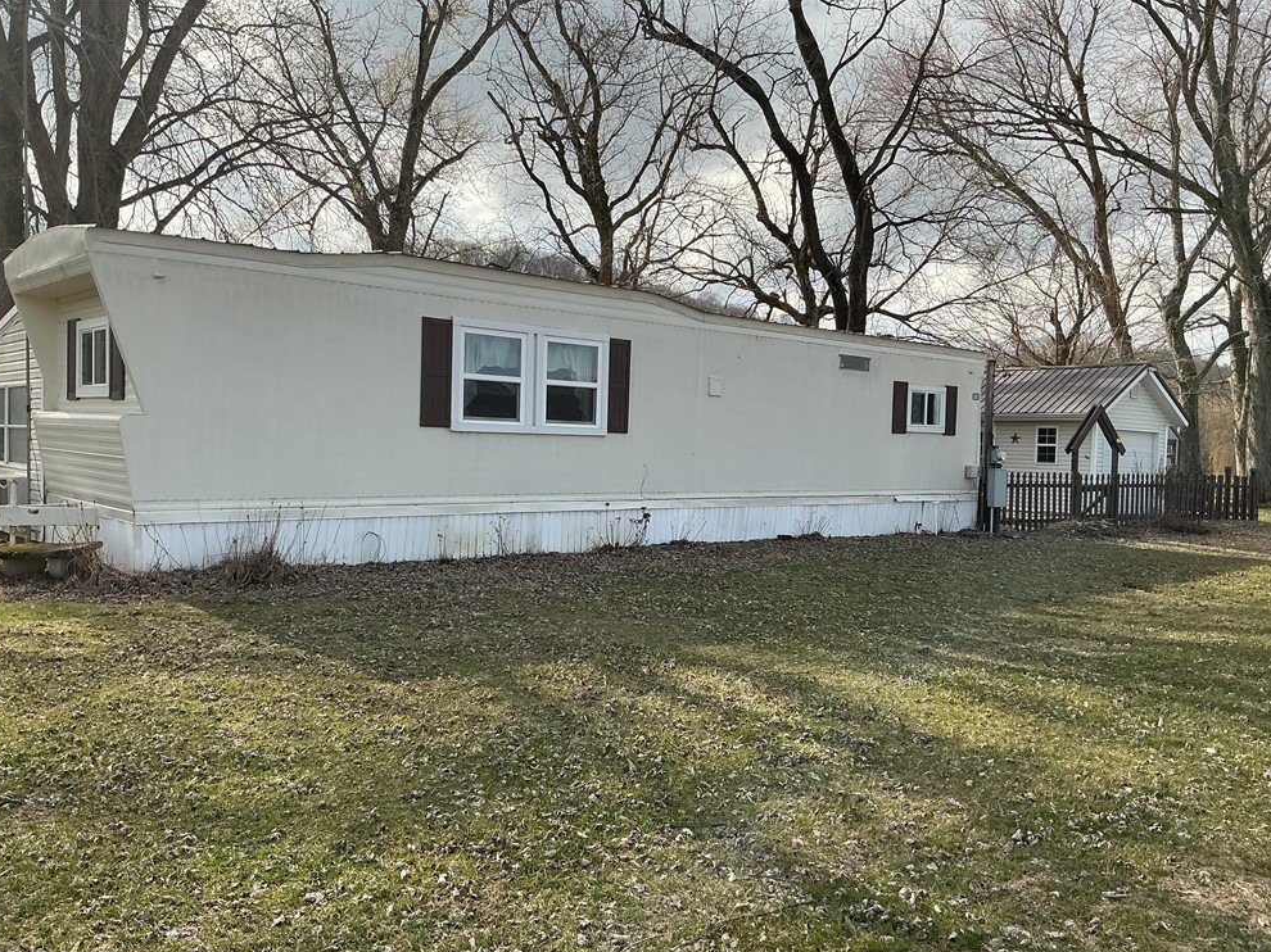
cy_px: 490
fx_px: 1101
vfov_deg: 46.8
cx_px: 643
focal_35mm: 30
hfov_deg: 60.0
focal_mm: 3
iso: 25
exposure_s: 1/1342
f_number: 1.8
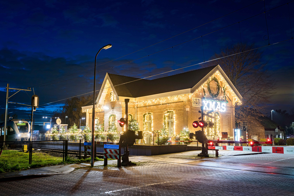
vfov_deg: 37.9
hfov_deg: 54.4
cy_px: 98
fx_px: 286
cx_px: 147
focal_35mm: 35
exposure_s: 3.2
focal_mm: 35
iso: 200
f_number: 5
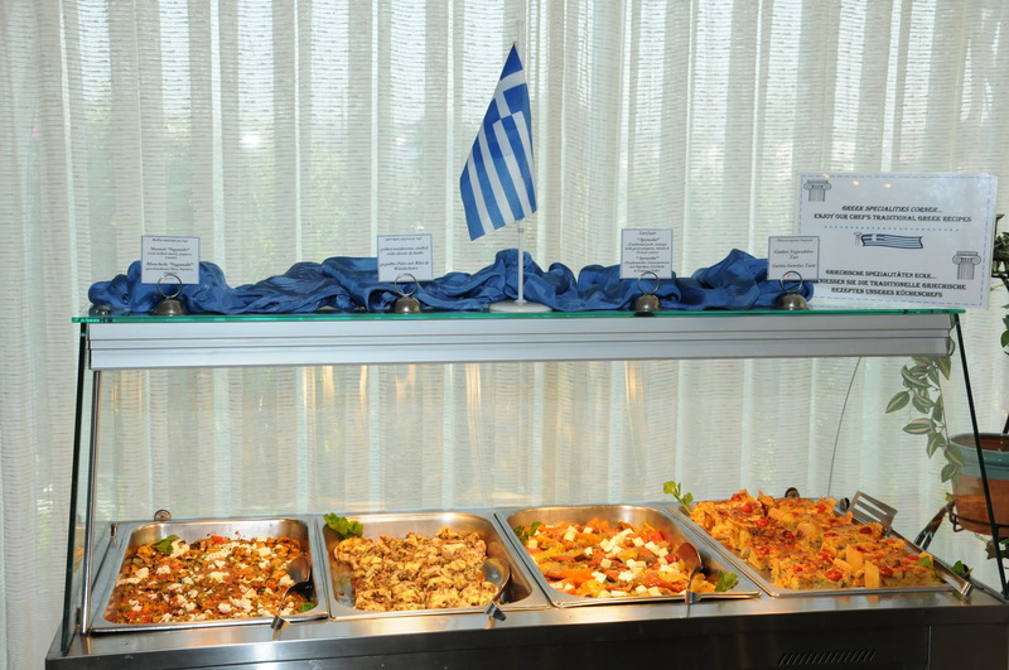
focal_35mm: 45
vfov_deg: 29.8
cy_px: 335
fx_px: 1259
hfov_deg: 43.7
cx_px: 504
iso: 1000
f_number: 10
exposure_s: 1/200
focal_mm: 30
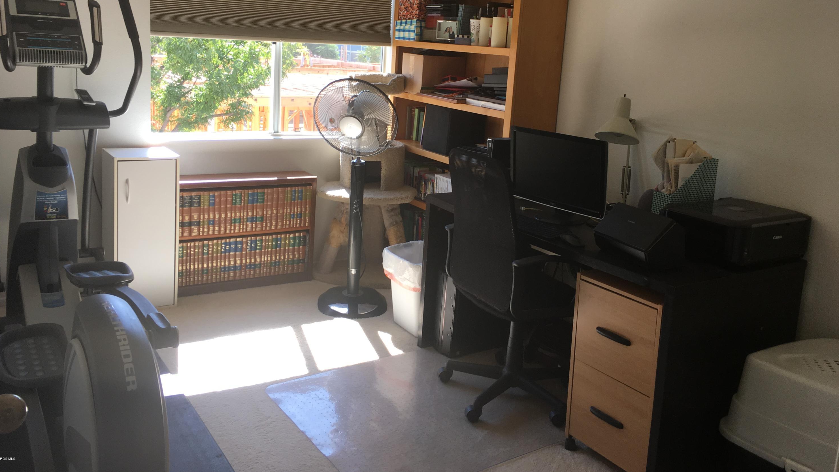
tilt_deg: -9.5
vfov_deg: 36.3
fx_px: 712
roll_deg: -2.8
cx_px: 418
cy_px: 160
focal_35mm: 32
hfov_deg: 61.0
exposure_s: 1/120
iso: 25
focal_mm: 4.15
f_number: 2.2
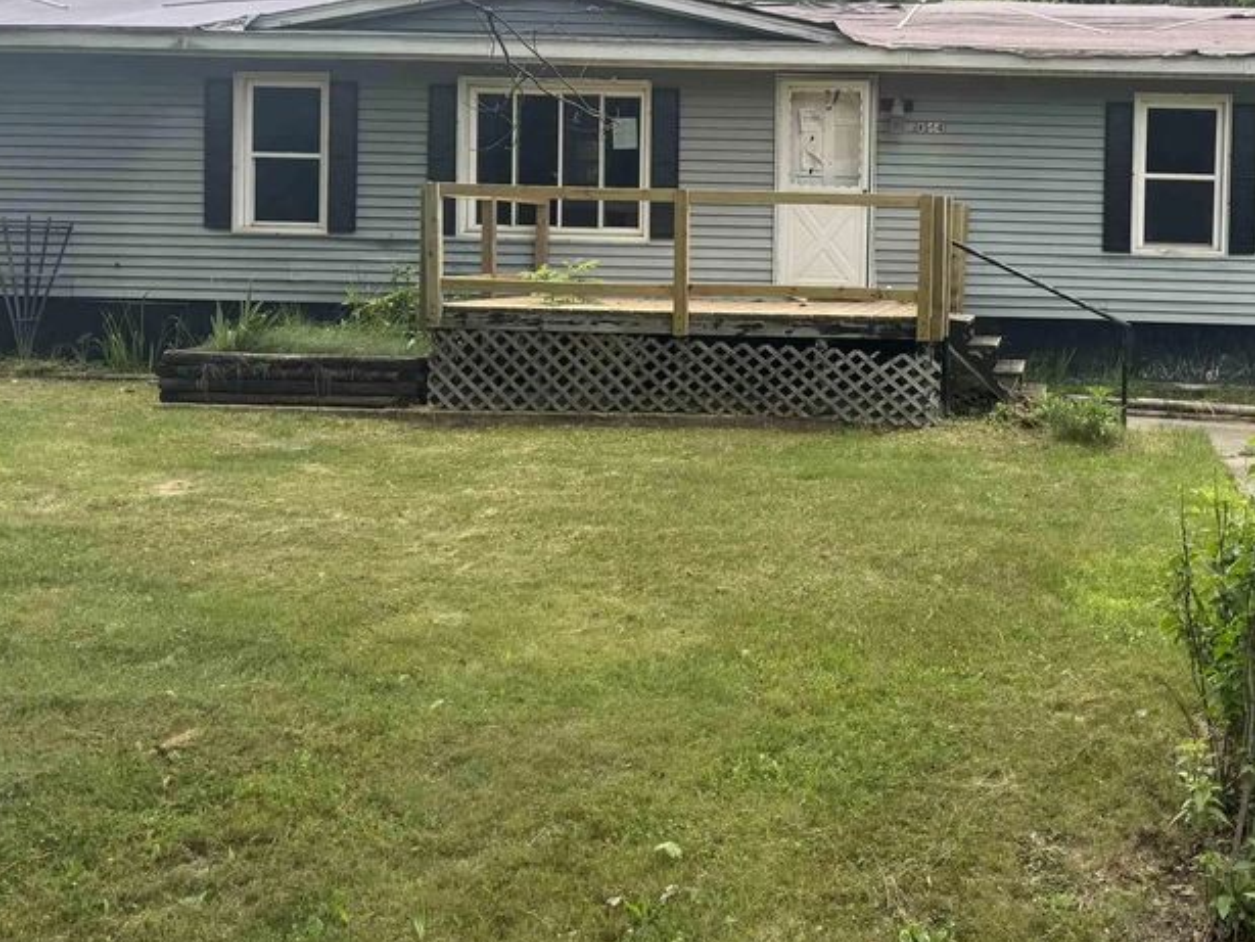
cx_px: 995
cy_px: 282
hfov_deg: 44.6
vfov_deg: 35.5
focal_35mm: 40
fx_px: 1451
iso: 80
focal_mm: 6.76
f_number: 1.78
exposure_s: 1/1042
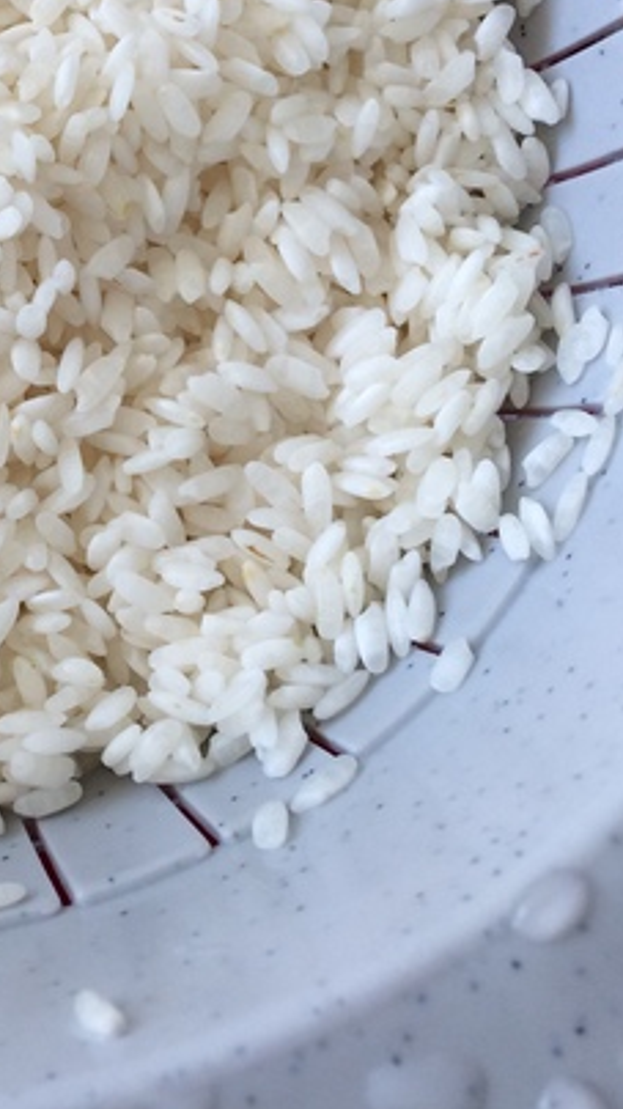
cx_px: -55
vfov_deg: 37.6
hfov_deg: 21.1
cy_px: 280
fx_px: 1587
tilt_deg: -69.4
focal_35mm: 54
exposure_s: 1/100
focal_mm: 4.15
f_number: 2.2
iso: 64
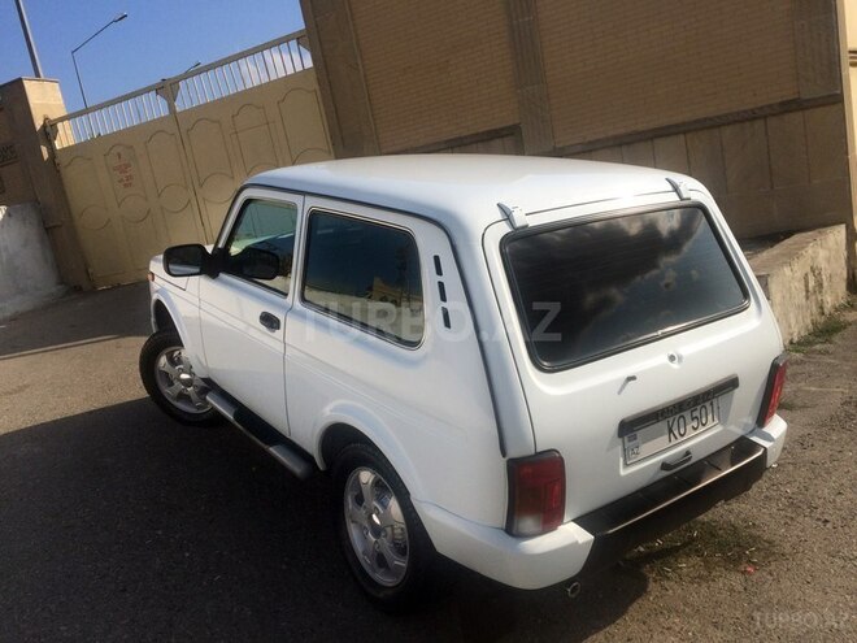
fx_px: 718
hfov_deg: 61.7
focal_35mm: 29
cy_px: 322
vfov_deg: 48.2
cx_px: 428
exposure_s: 1/3425
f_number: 2.2
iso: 32
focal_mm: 4.15
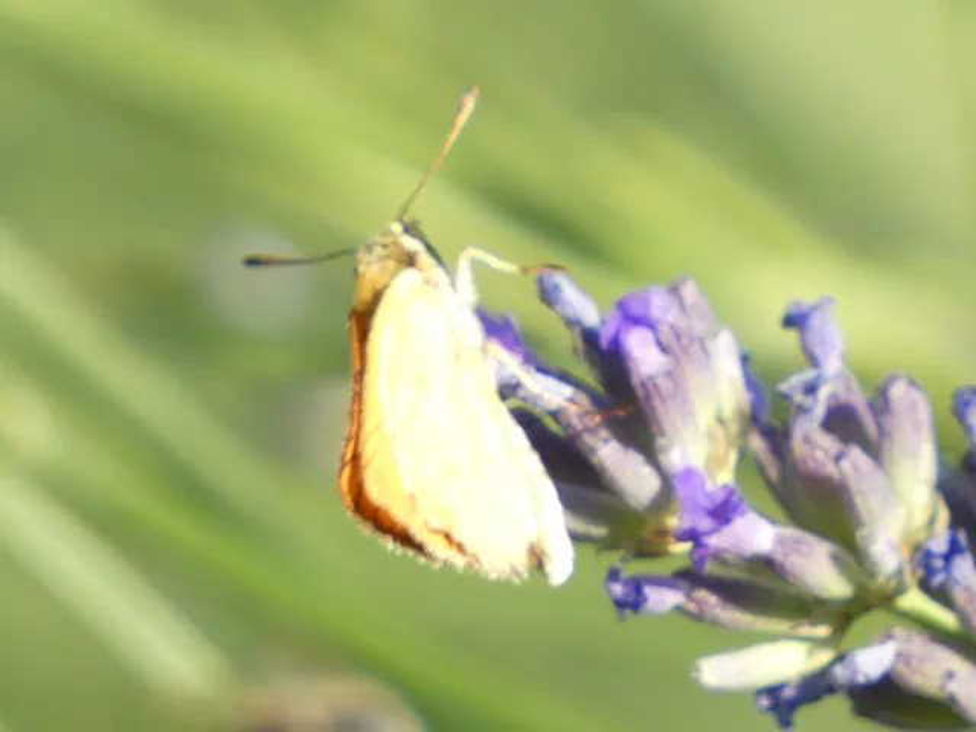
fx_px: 29887
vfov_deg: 1.4
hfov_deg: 1.9
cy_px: 366
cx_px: 488
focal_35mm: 1060
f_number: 5.7
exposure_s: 1/125
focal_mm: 189.9
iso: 100
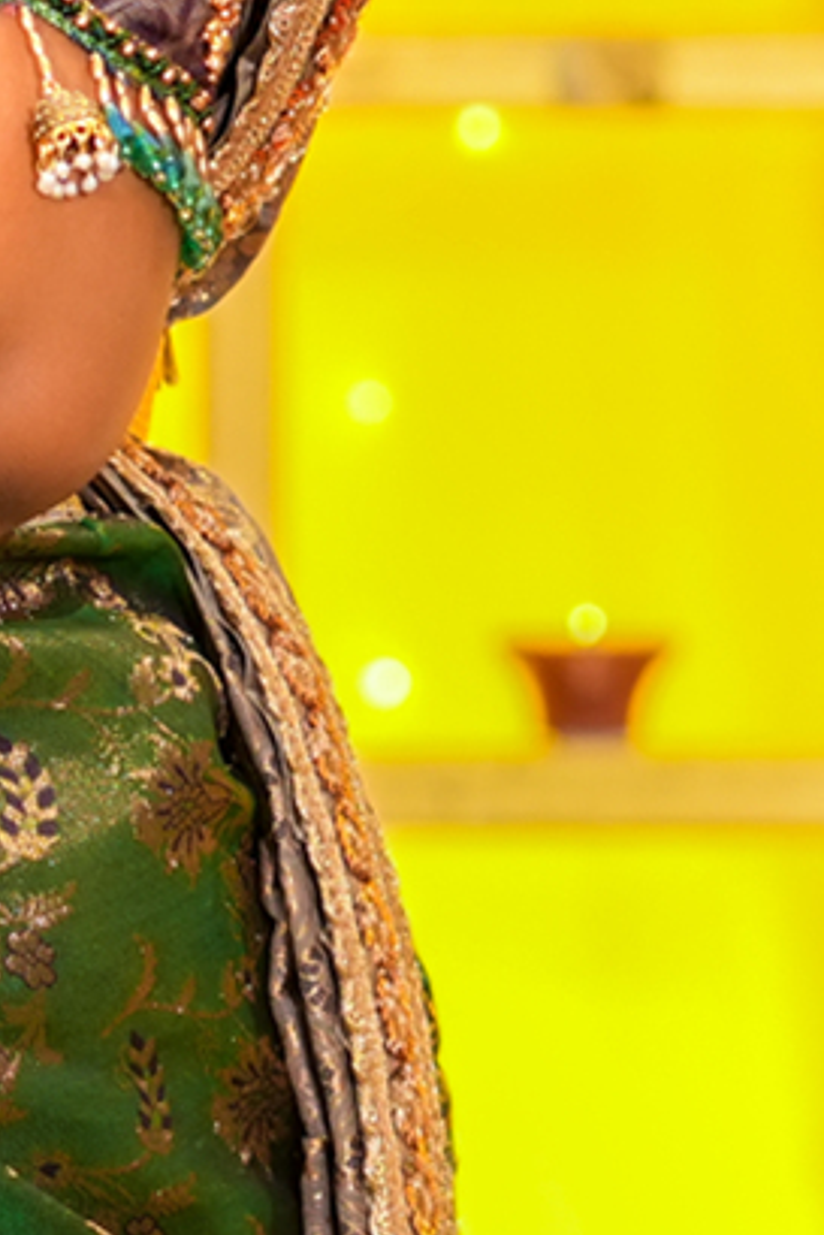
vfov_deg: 5.6
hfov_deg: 3.7
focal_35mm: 364
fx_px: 12486
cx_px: -715
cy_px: -302
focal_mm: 85
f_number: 1.8
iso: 250
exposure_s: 1/160
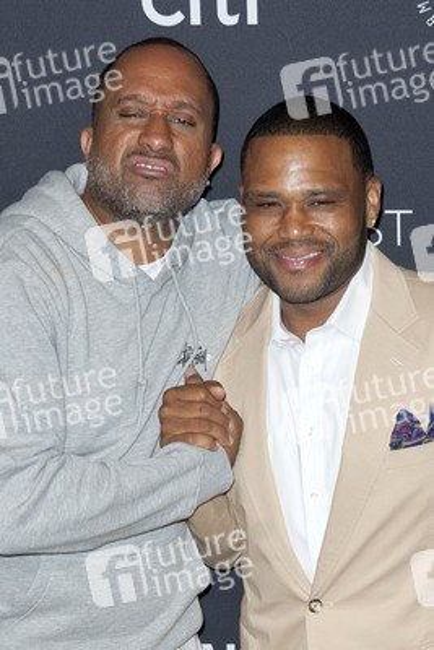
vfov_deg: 35.6
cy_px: 325
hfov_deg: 24.2
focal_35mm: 56
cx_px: 217
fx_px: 1012
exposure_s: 1/320
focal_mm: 56
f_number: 5.6
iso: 640
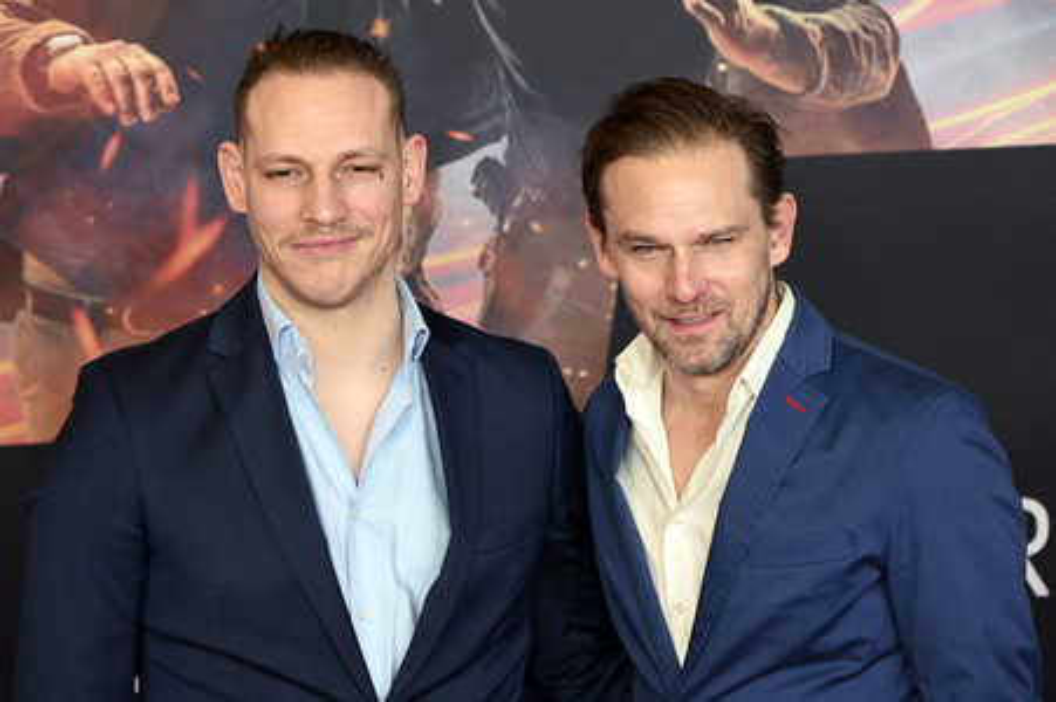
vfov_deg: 11.9
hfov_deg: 17.8
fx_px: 3371
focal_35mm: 115
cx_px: 528
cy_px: 351
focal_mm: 115
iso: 1000
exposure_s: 1/160
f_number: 6.3
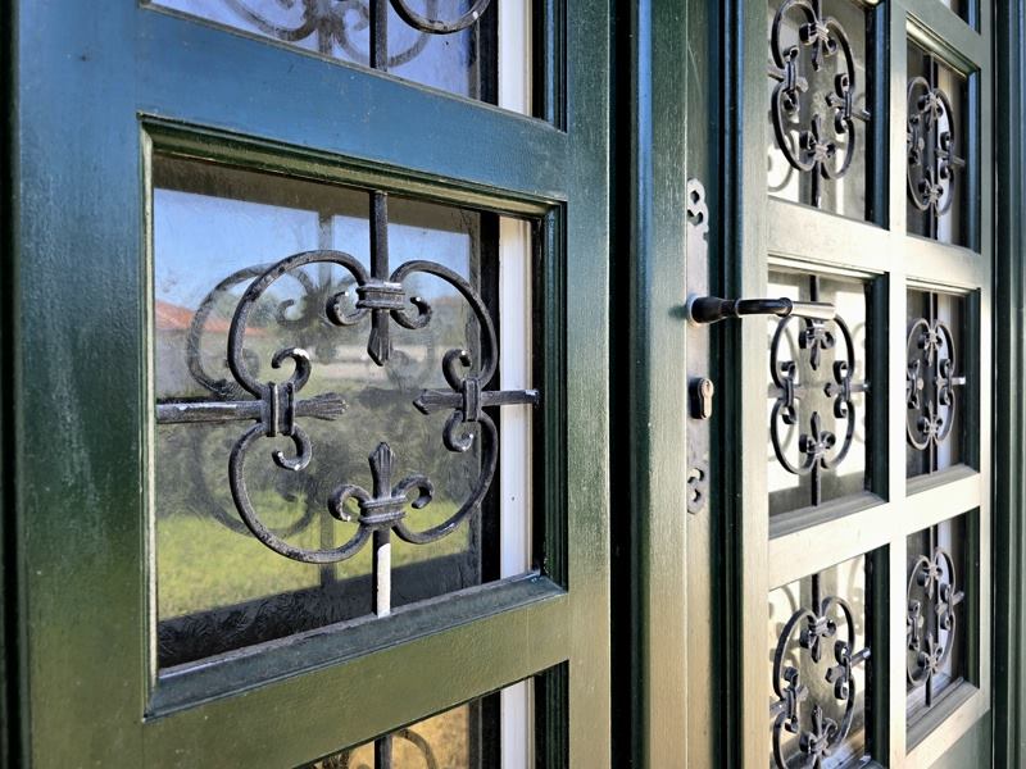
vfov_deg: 58.9
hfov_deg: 73.9
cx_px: 513
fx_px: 682
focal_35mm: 23
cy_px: 384
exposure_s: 1/182
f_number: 1.7
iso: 20
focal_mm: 6.3
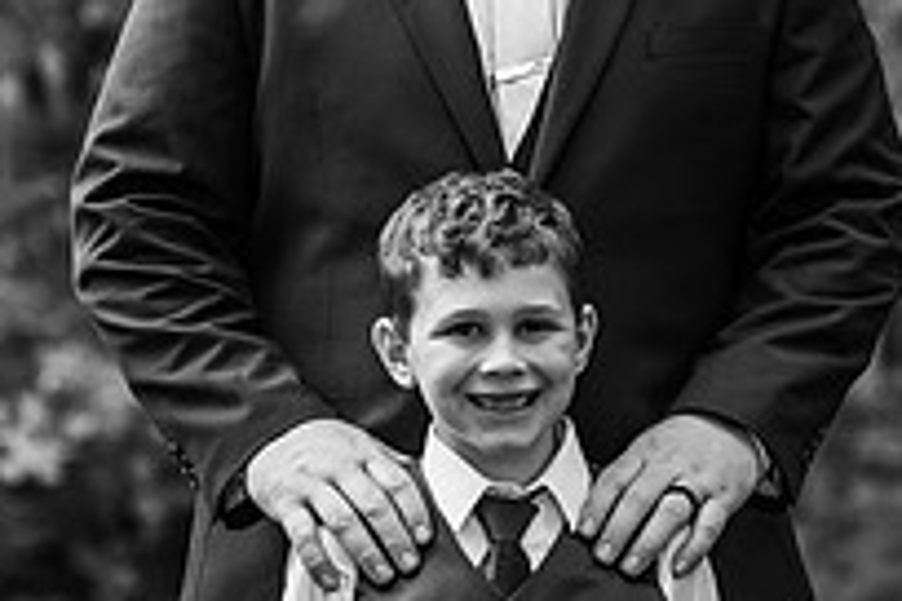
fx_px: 4986
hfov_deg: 10.3
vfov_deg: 6.9
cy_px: 64
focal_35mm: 199
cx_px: 508
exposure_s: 1/500
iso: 200
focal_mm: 70
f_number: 2.8
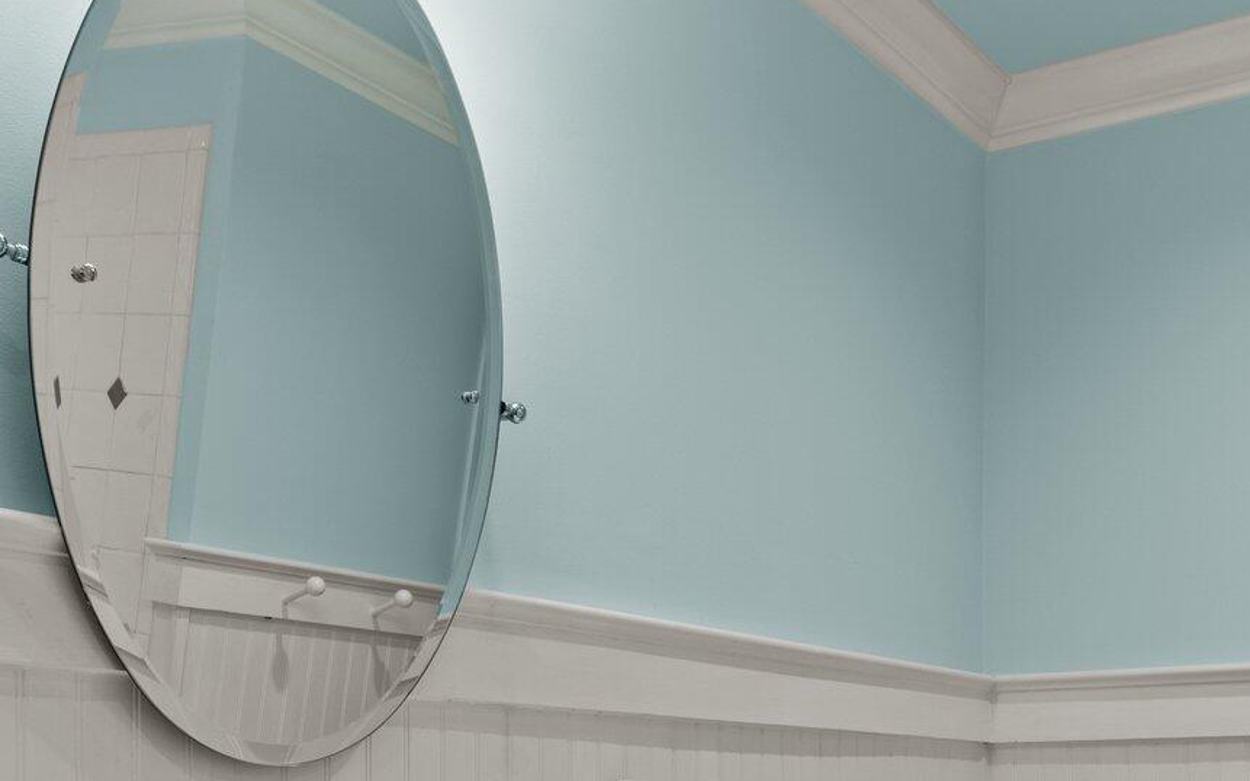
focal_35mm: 46
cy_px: 843
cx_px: 825
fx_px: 1567
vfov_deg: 26.0
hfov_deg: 42.9
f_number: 6.3
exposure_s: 1/8
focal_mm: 19
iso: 400
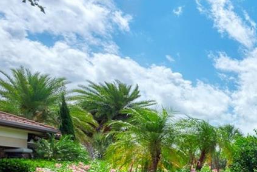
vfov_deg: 26.0
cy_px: 175
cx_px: 461
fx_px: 350
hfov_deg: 22.5
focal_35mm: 49
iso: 125
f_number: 7.1
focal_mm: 13
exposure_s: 1/3200
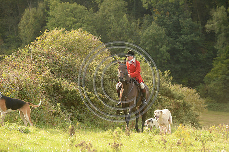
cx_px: 114
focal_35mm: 155
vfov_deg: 8.8
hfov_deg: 13.3
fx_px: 985
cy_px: 76
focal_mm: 155
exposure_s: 1/1250
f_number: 5.6
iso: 2500
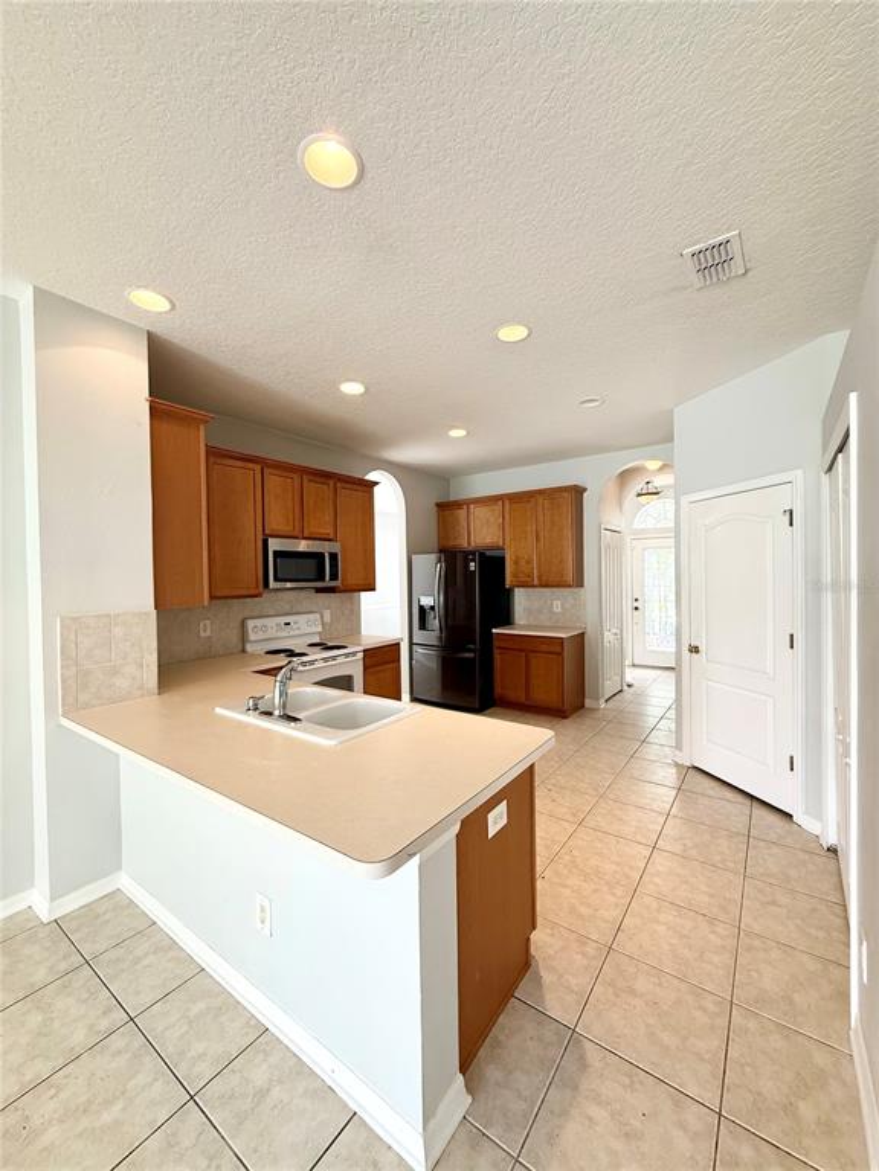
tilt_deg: -1.4
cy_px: 586
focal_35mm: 14
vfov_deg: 102.1
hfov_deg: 85.7
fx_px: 474
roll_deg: +0.2
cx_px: 440
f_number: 2.2
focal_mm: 2.22
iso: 200
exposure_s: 1/120
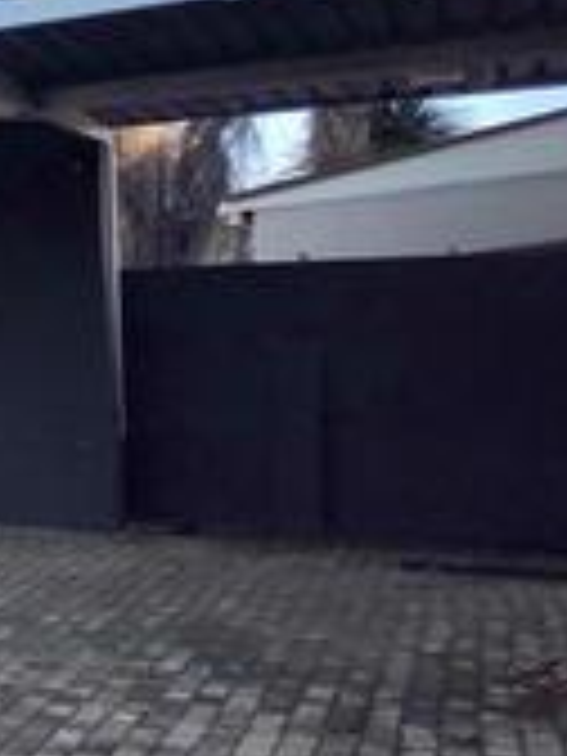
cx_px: -968
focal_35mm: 62
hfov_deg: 13.0
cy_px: 351
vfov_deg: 31.2
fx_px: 1354
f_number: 1.9
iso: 40
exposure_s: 1/1250
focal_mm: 2.2
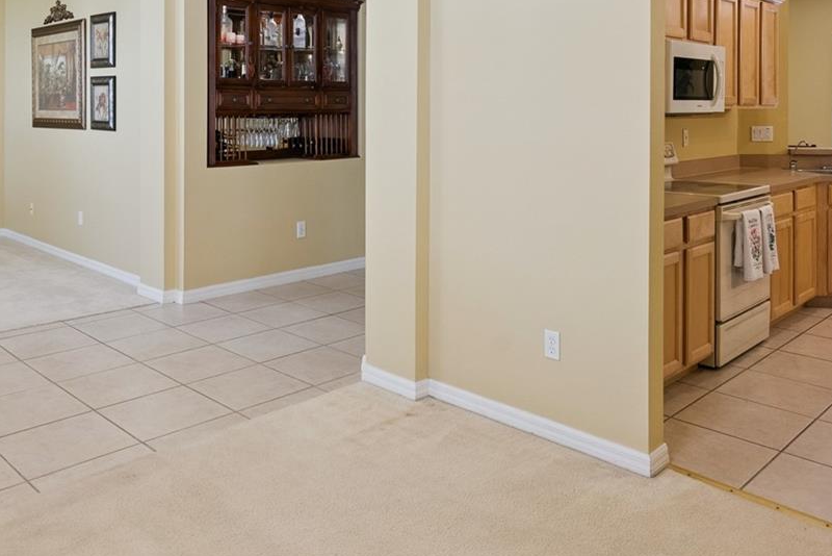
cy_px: 101
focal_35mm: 32
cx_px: 365
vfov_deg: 39.3
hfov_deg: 58.5
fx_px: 740
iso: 800
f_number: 9
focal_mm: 16
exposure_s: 1/50
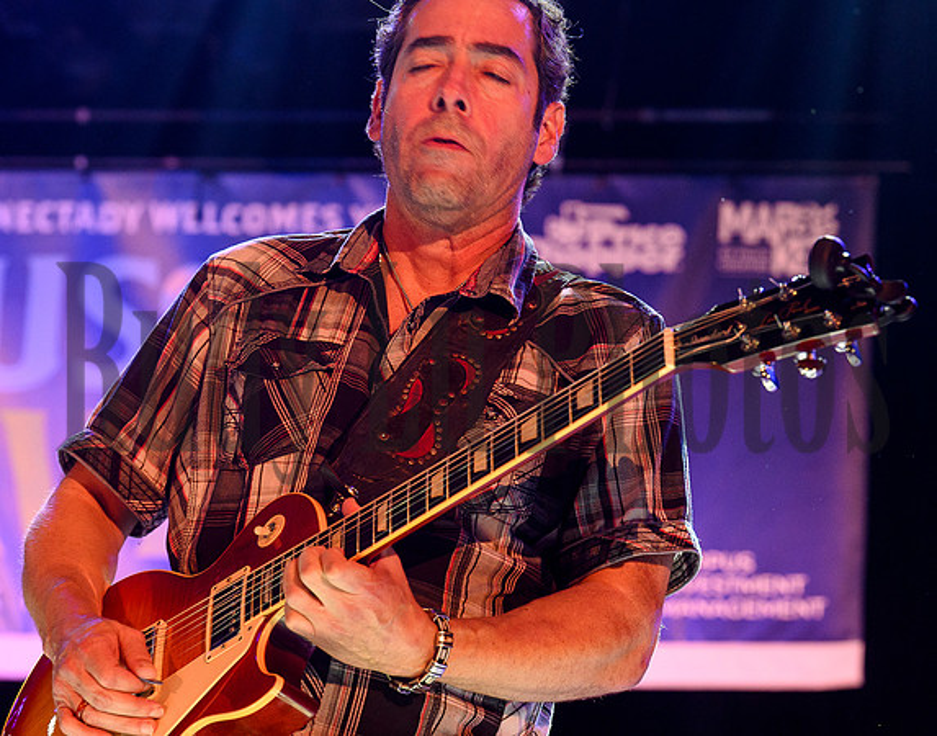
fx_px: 3619
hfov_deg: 14.7
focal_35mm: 131
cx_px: 403
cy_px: 368
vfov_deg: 11.6
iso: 1000
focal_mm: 79
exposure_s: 1/125
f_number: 4
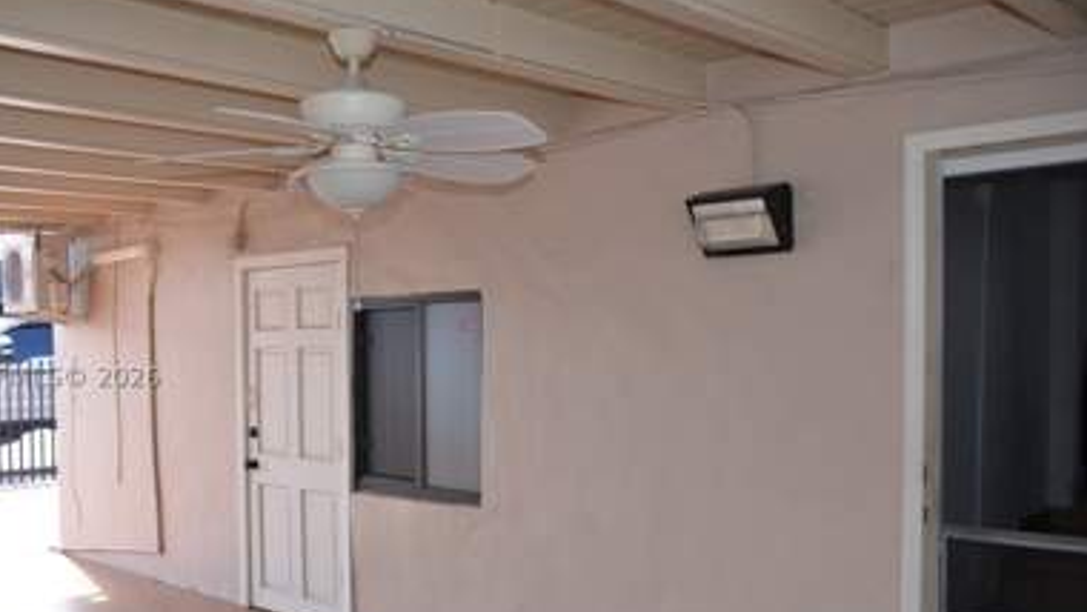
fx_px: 1067
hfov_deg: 53.9
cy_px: 373
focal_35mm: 37
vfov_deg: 31.9
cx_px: 478
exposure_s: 1/160
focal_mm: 28
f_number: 3.5
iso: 125
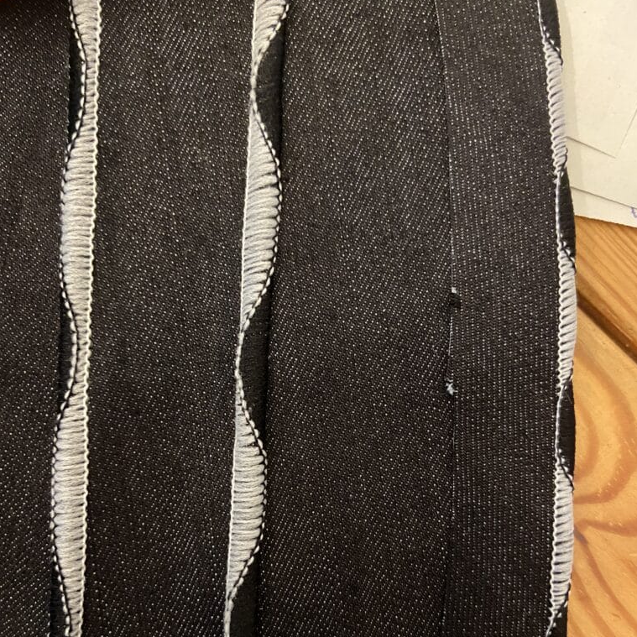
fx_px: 645
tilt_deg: -87.6
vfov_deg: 51.6
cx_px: 319
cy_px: 424
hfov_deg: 52.5
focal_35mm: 31
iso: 800
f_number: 1.8
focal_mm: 4.25
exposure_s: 1/25
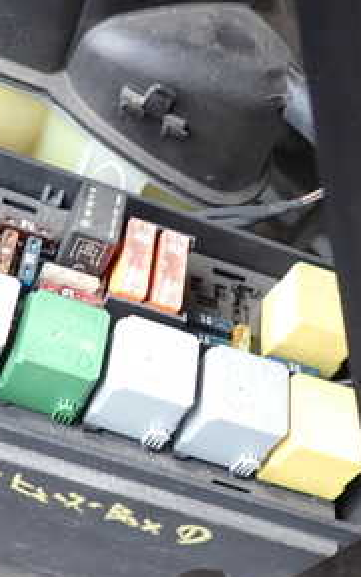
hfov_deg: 23.1
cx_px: 56
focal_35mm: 55
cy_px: 288
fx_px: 864
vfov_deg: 36.9
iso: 100
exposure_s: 1/60
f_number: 2
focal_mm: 4.5
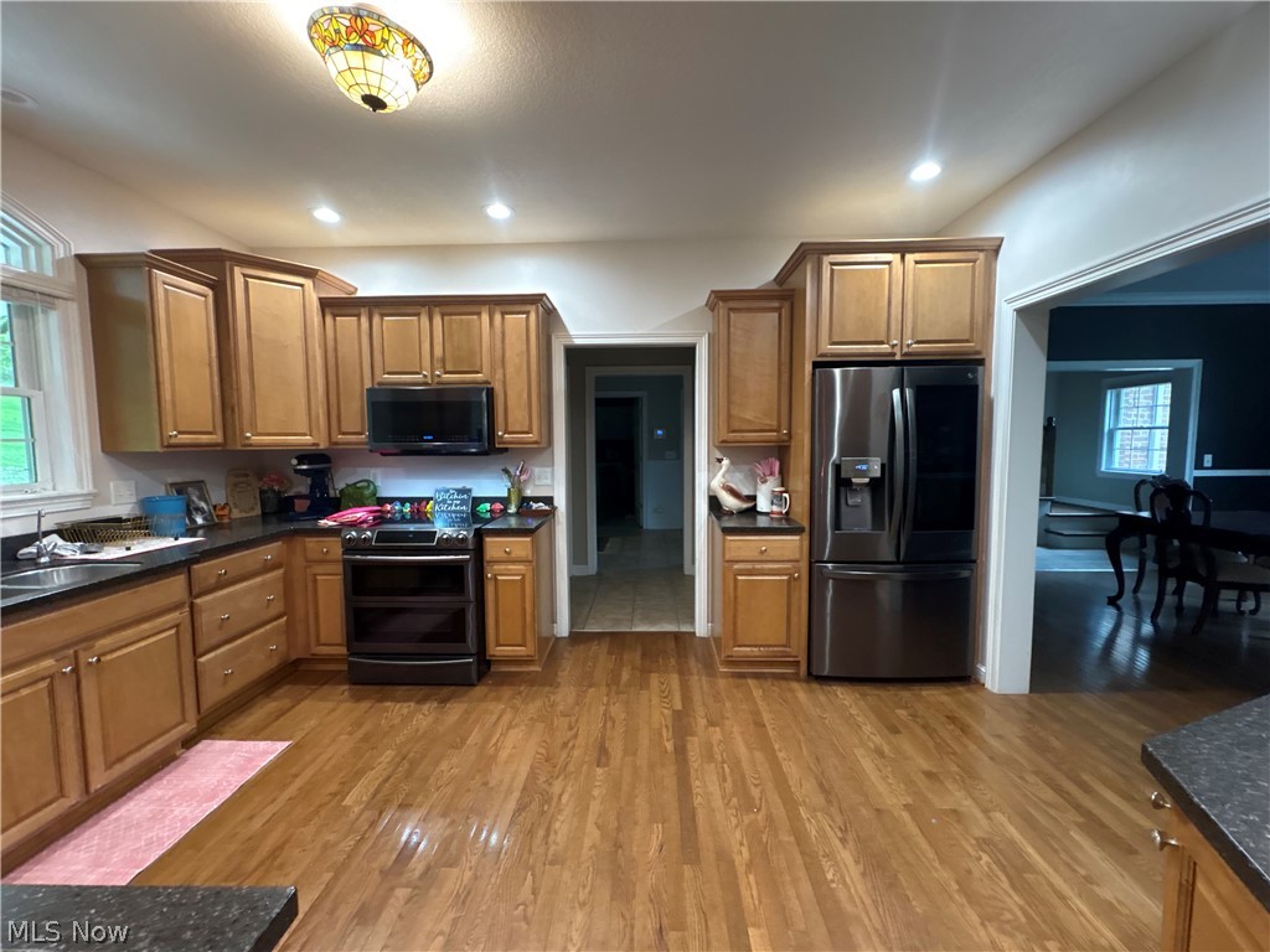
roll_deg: +0.2
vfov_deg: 85.7
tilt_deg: -4.5
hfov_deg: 102.1
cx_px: 635
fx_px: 514
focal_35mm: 14
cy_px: 476
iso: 640
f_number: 2.2
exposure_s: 1/60
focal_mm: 2.22
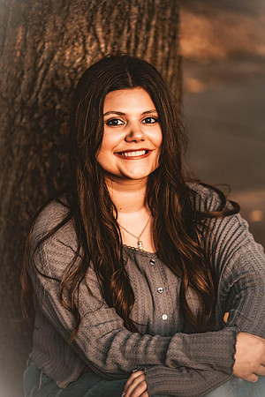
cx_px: 132
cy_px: 198
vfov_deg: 12.8
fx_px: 1767
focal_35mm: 160
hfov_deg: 8.6
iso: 400
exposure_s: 1/125
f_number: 2.8
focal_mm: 160
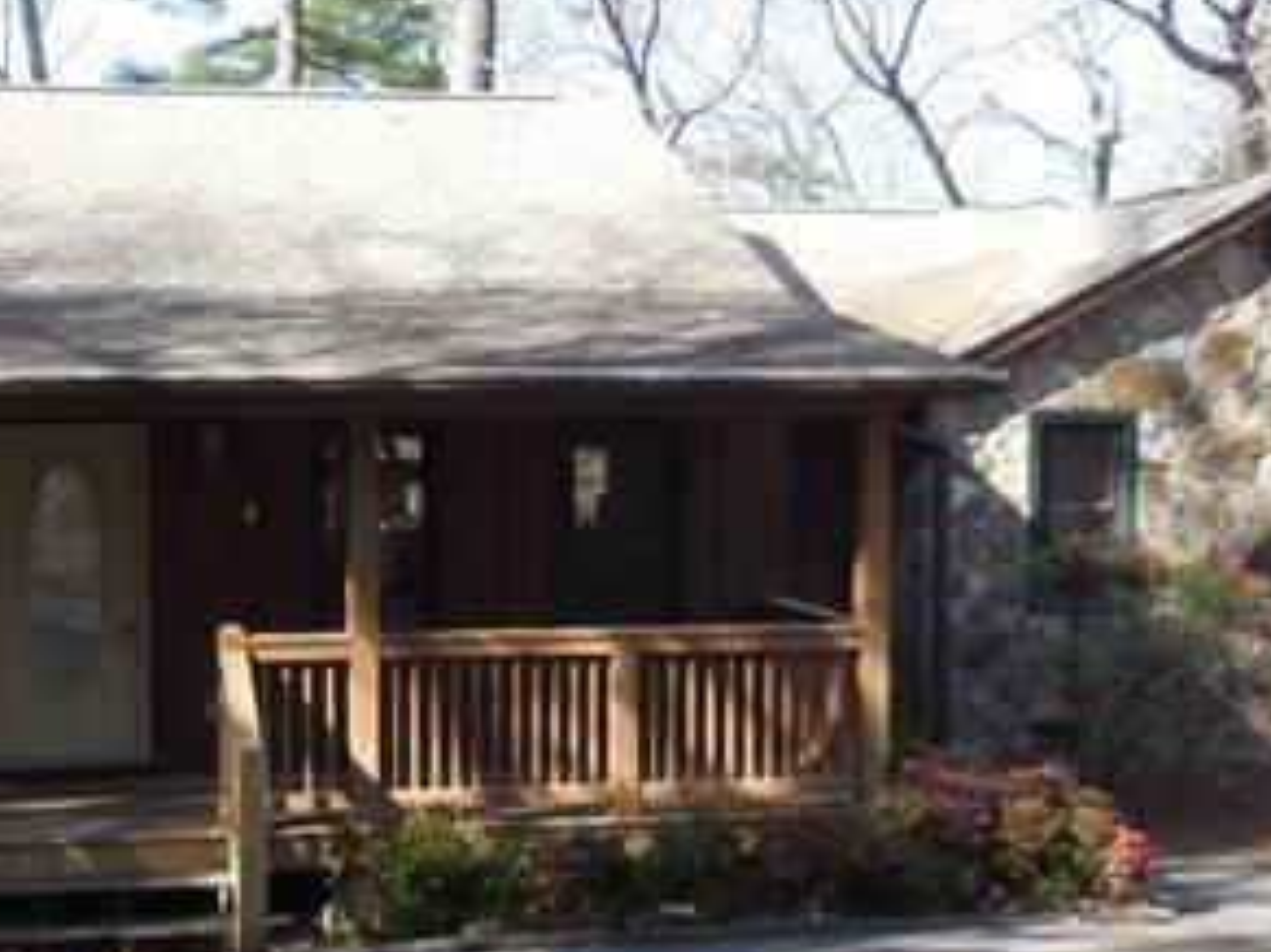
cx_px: 345
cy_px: 459
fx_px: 2019
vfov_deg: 26.5
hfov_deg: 34.3
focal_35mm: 55
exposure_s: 1/250
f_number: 3.1
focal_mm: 4.5
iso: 125
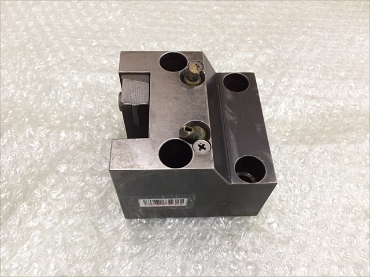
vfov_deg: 48.2
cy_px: 138
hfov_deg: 61.7
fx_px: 310
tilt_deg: -62.9
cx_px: 185
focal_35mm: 29
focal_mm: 4.15
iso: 80
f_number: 2.2
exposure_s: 1/30
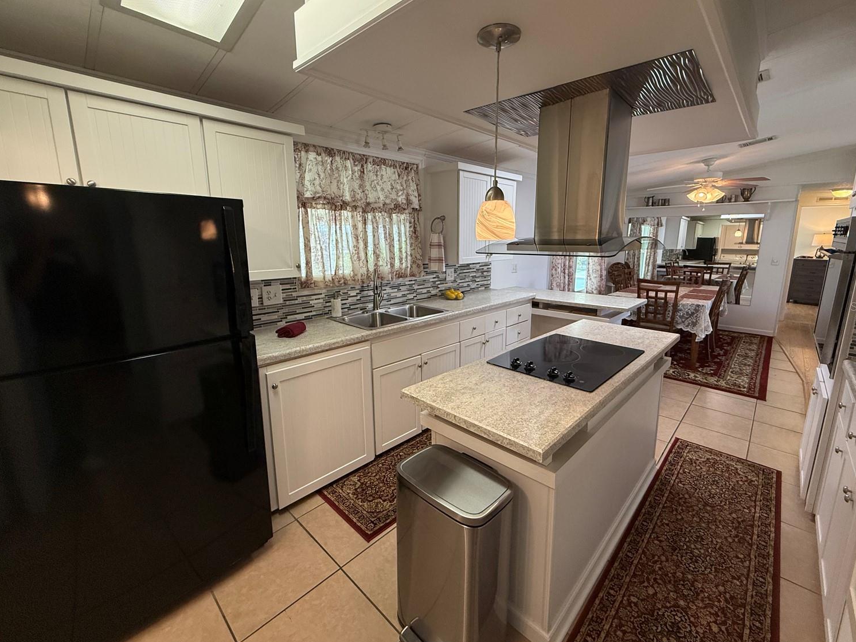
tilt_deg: -10.5
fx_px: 371
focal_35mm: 15
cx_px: 446
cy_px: 306
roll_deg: -0.4
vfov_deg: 81.7
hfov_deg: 98.1
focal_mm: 2.22
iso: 250
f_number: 2.2
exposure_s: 1/120
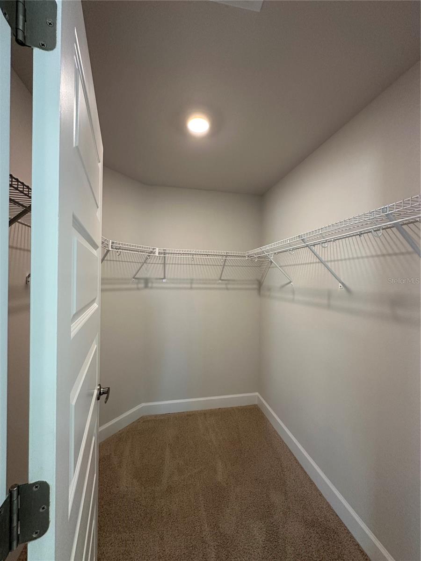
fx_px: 227
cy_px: 280
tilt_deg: -2.1
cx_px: 210
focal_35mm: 14
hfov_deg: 85.7
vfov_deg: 102.1
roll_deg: -2.4
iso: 250
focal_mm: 2.22
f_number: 2.2
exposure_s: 1/120
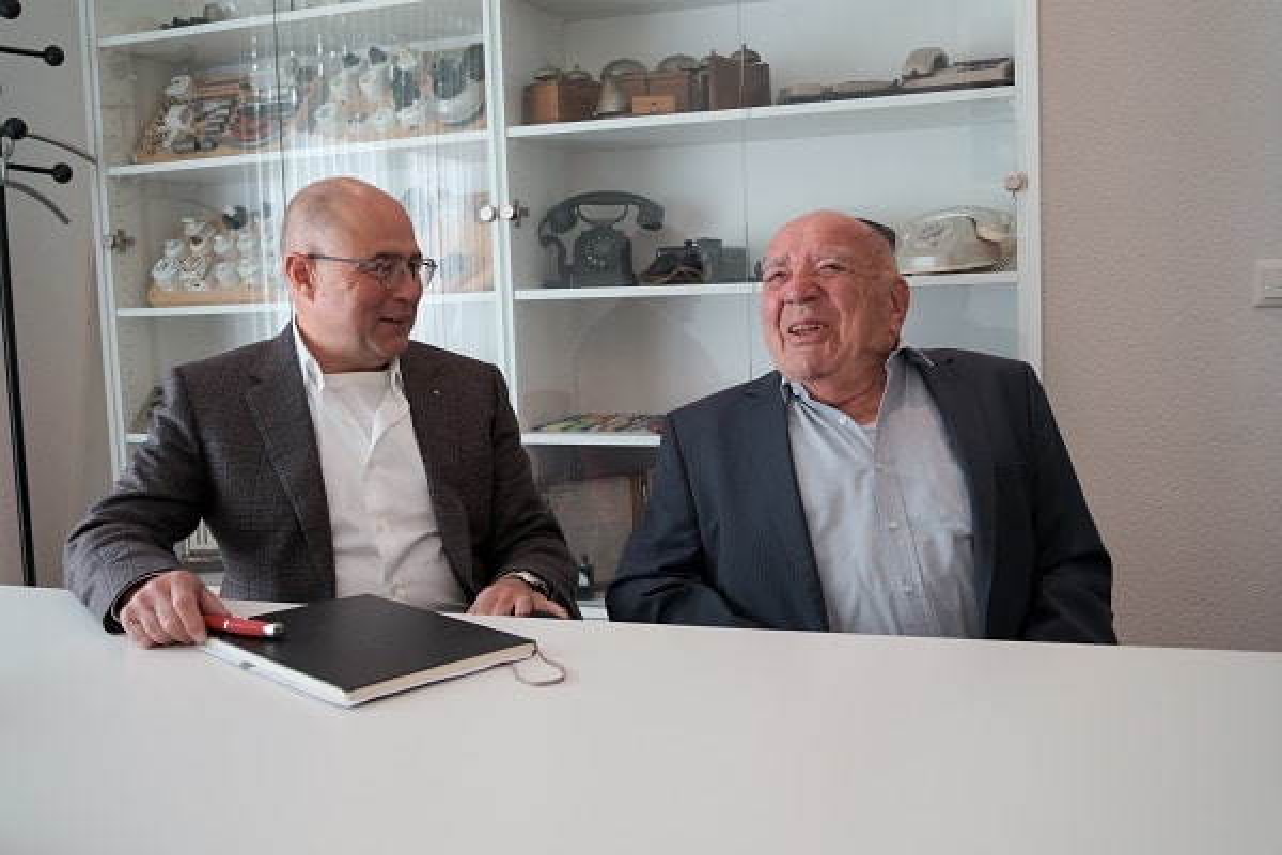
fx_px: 1246
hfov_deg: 54.4
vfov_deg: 37.9
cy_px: 428
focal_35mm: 35
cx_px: 641
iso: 640
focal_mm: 35
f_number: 4
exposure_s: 1/160
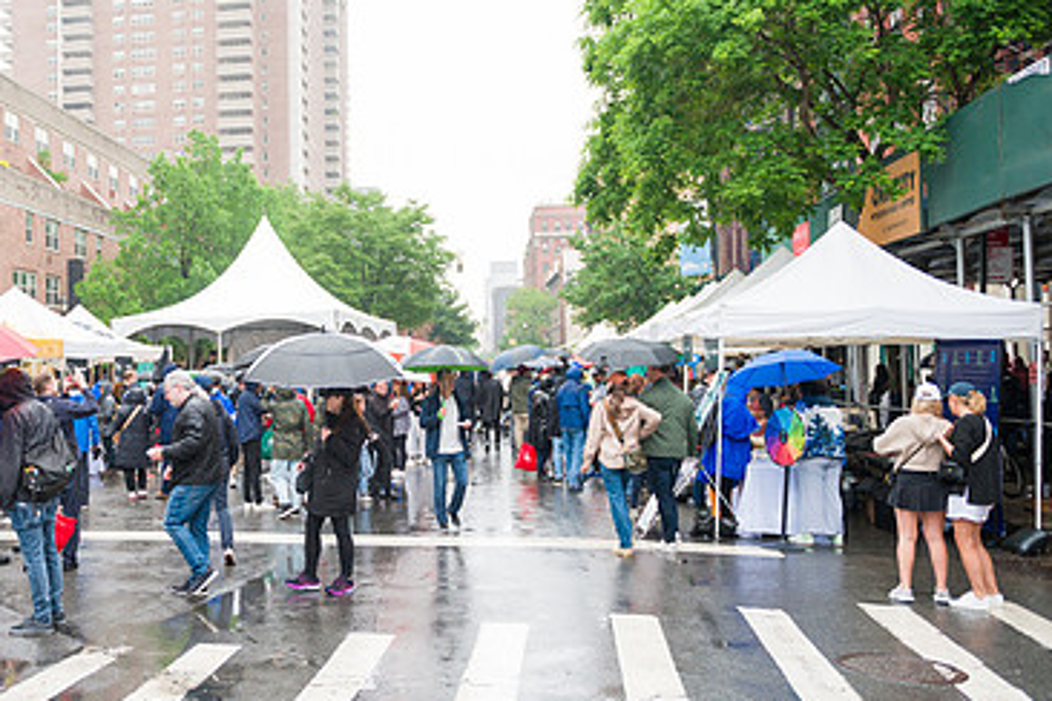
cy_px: 330
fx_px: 1110
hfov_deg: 48.6
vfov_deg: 35.0
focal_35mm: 38
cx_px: 256
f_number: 3.2
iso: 320
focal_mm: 24
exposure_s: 1/400
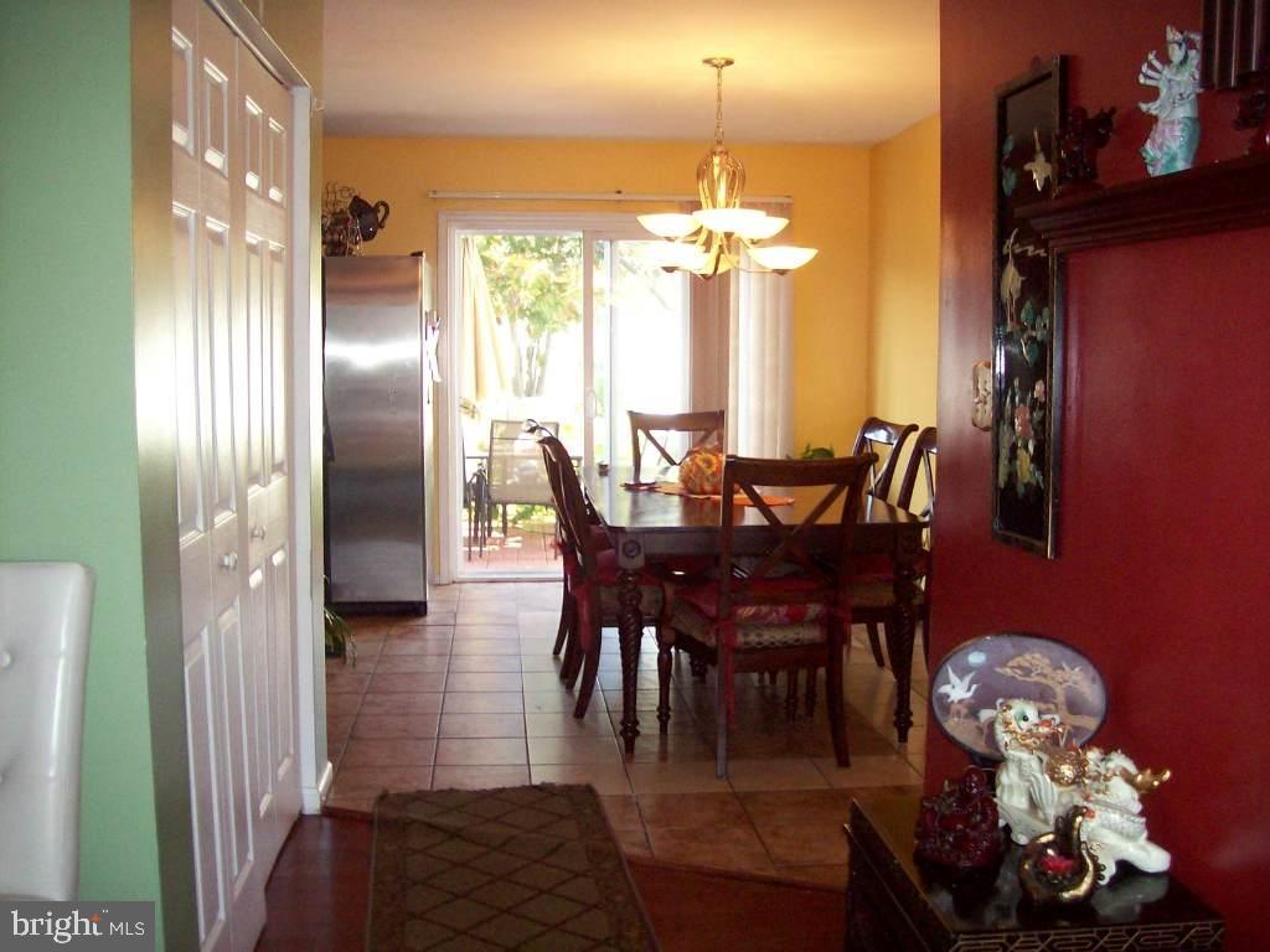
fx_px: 1321
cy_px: 476
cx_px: 635
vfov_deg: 39.7
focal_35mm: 36
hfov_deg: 51.4
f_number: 2.7
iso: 140
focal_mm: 6
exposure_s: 1/64
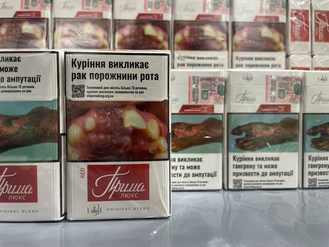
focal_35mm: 26
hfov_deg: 67.3
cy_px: 124
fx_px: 247
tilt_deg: -2.8
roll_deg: +1.9
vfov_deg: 53.1
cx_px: 164
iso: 250
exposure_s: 1/50
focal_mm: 4.2
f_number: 1.6
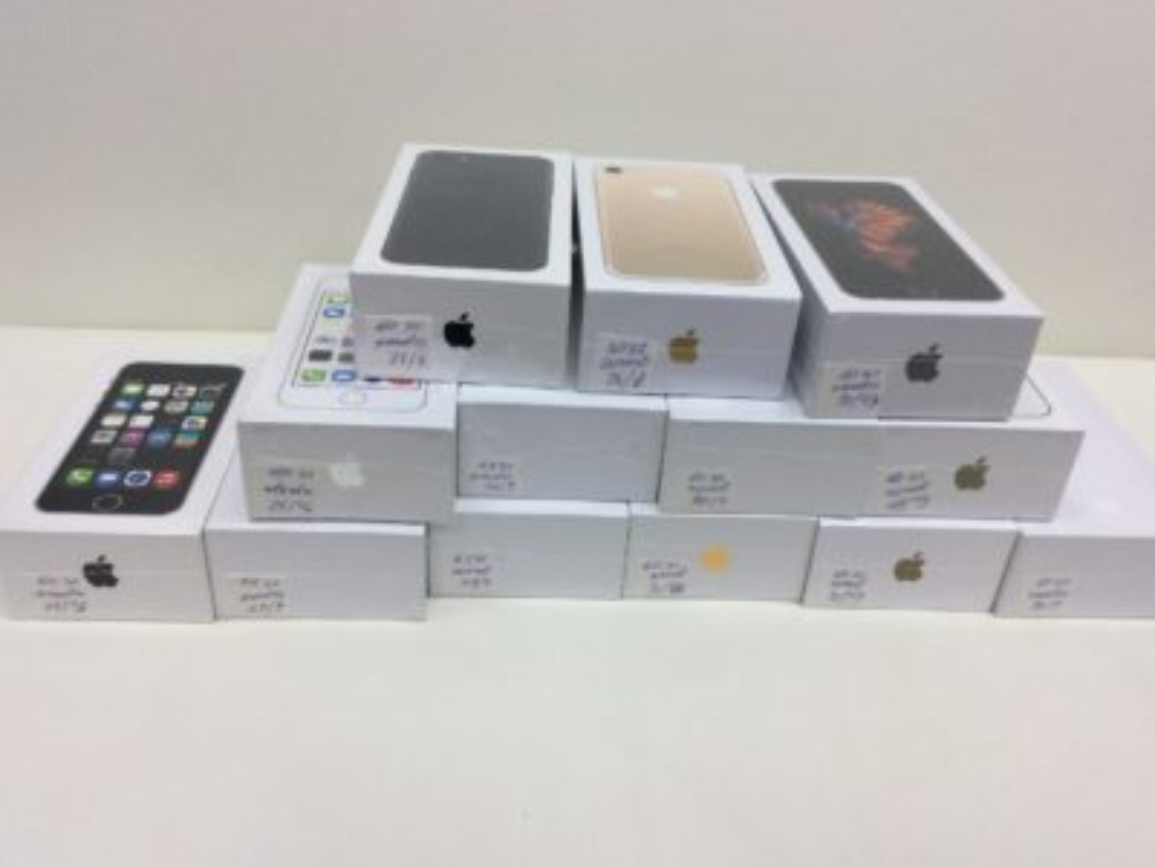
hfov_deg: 56.8
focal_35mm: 32
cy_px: 434
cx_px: 578
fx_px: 1068
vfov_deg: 44.2
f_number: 2.4
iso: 40
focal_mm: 3.3
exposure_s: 1/50
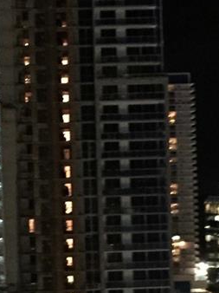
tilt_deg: +0.4
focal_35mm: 103
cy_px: 208
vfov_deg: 19.0
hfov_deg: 14.3
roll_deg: +2.1
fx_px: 870
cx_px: 54
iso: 1000
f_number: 2.2
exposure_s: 1/15
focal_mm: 4.15
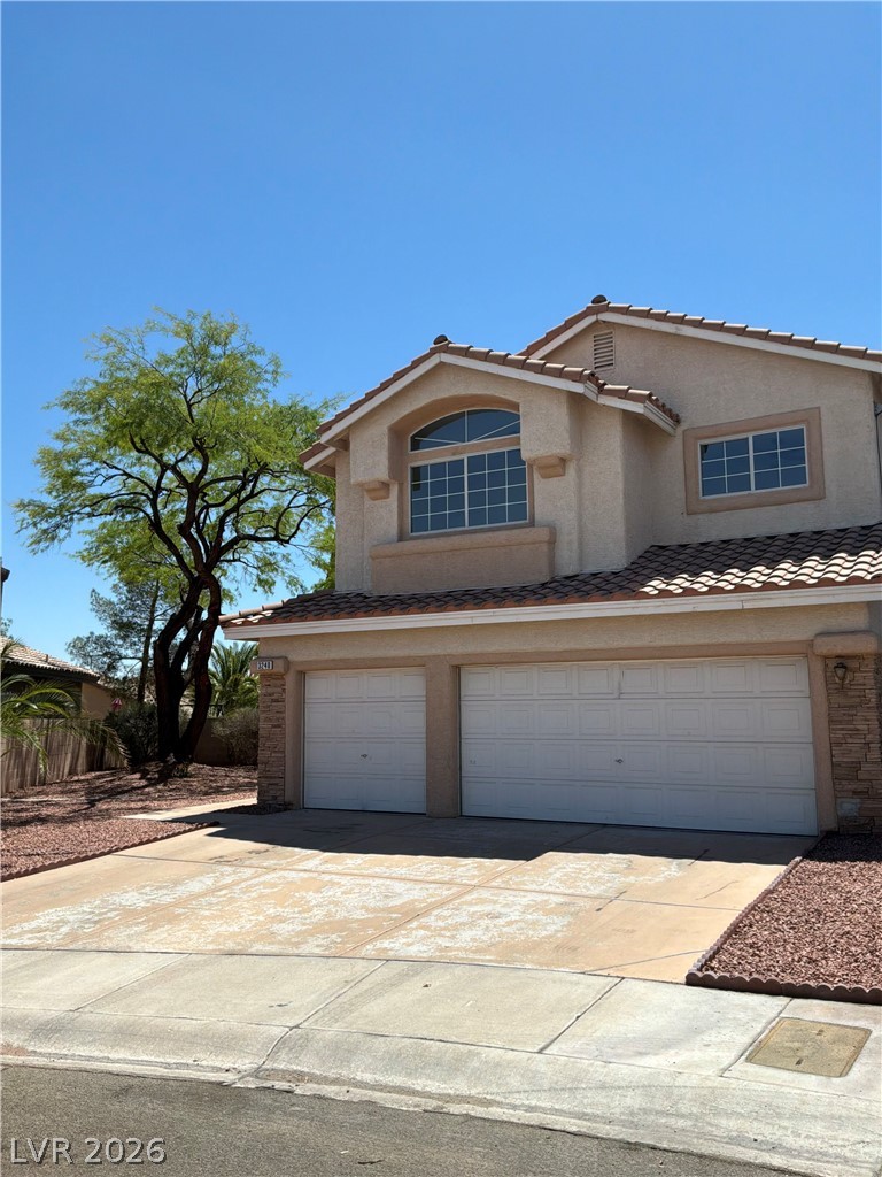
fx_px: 951
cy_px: 588
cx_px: 441
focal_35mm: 28
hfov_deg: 49.7
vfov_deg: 63.4
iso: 25
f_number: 1.8
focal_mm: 3
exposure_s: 1/2538
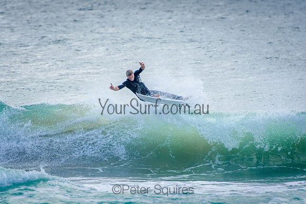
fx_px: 5101
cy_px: 102
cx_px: 153
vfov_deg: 2.3
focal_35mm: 600
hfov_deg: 3.4
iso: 500
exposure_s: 1/2000
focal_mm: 400
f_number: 5.6
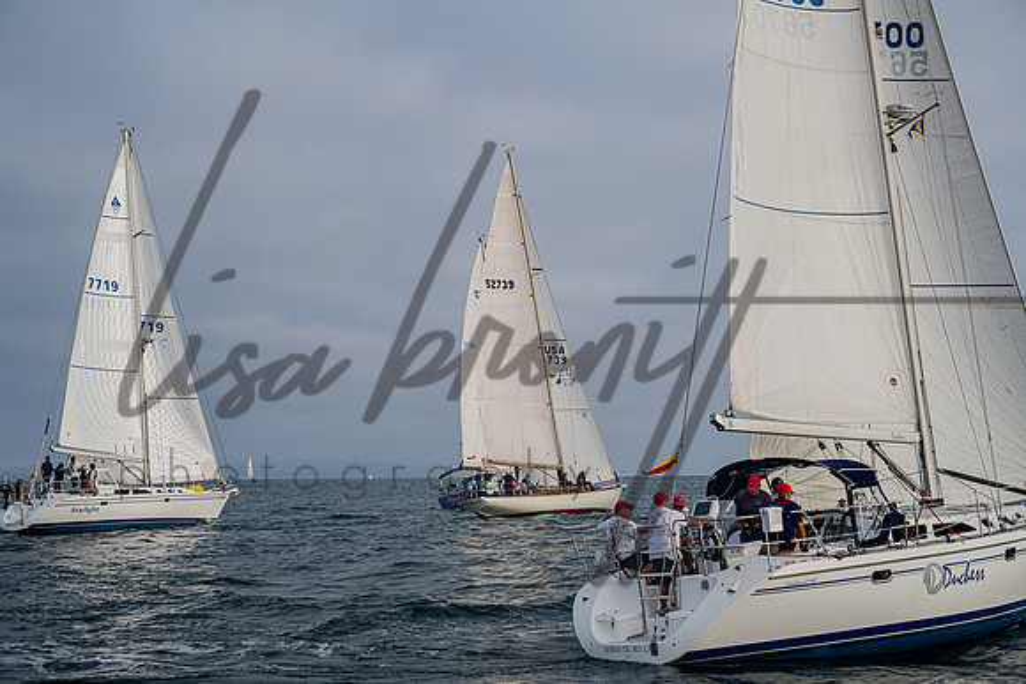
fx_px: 1454
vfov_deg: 26.5
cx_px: 513
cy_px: 342
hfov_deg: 38.9
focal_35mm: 51
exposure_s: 1/800
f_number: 6.3
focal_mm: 51
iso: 400
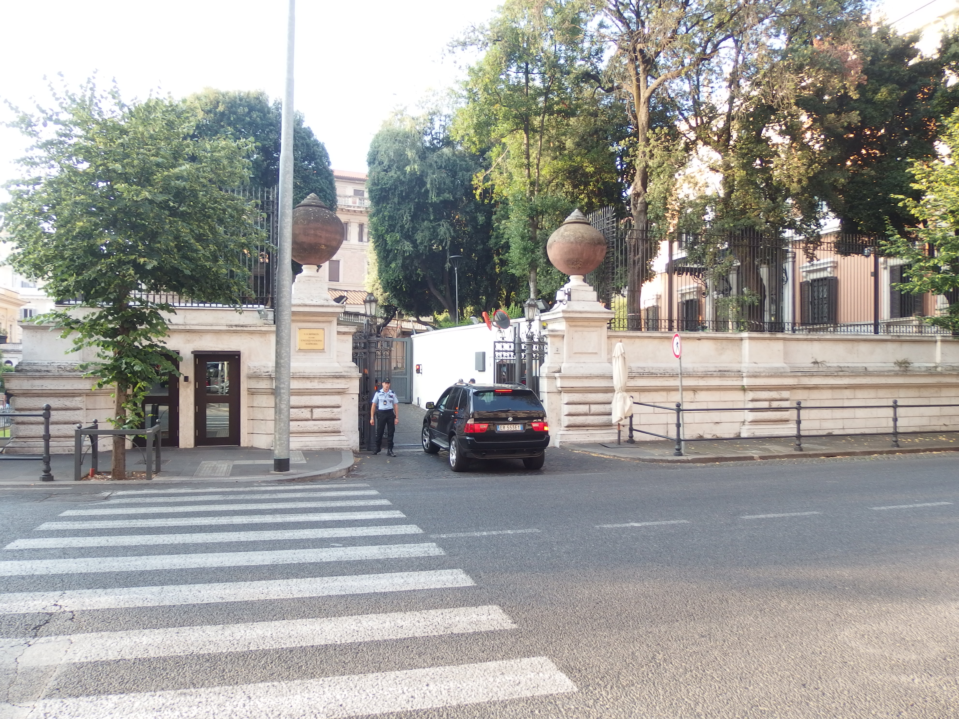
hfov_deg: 67.3
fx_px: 720
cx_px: 480
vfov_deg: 53.1
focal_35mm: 26
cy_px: 360
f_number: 2.5
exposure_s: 1/125
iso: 100
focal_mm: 4.7
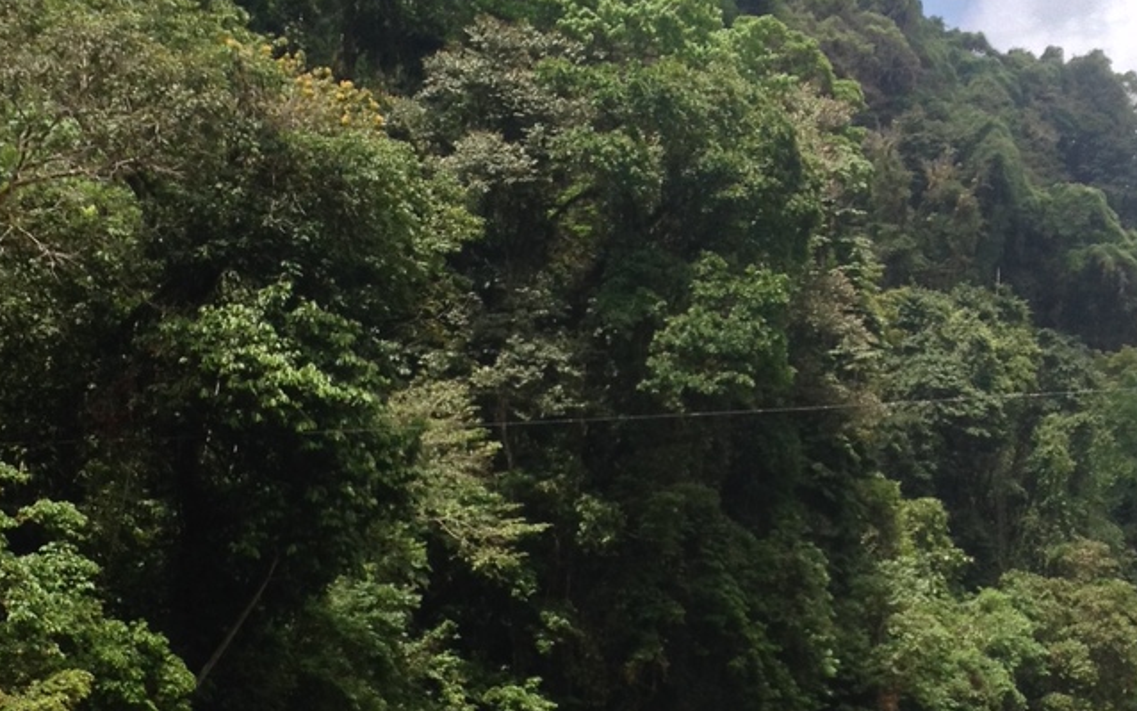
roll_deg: +0.4
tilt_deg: +1.3
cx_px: 572
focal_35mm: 93
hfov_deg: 22.3
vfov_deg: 13.9
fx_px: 2882
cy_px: 627
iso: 50
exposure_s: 1/1082
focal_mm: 4.28
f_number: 2.4
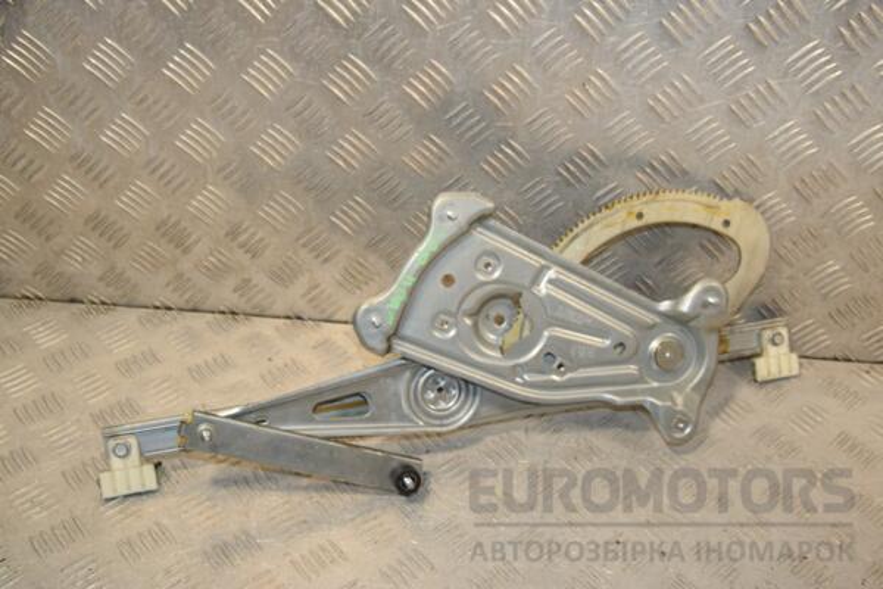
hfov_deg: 43.6
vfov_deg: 29.9
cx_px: 442
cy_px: 294
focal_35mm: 45
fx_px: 1104
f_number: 9
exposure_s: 1/200
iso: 800
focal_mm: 30
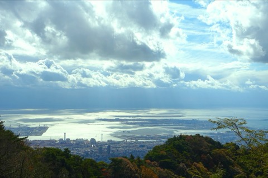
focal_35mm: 47
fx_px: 350
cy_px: 89
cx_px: 134
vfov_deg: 28.6
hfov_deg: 41.9
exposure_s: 1/200
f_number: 5.6
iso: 125
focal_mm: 17.06
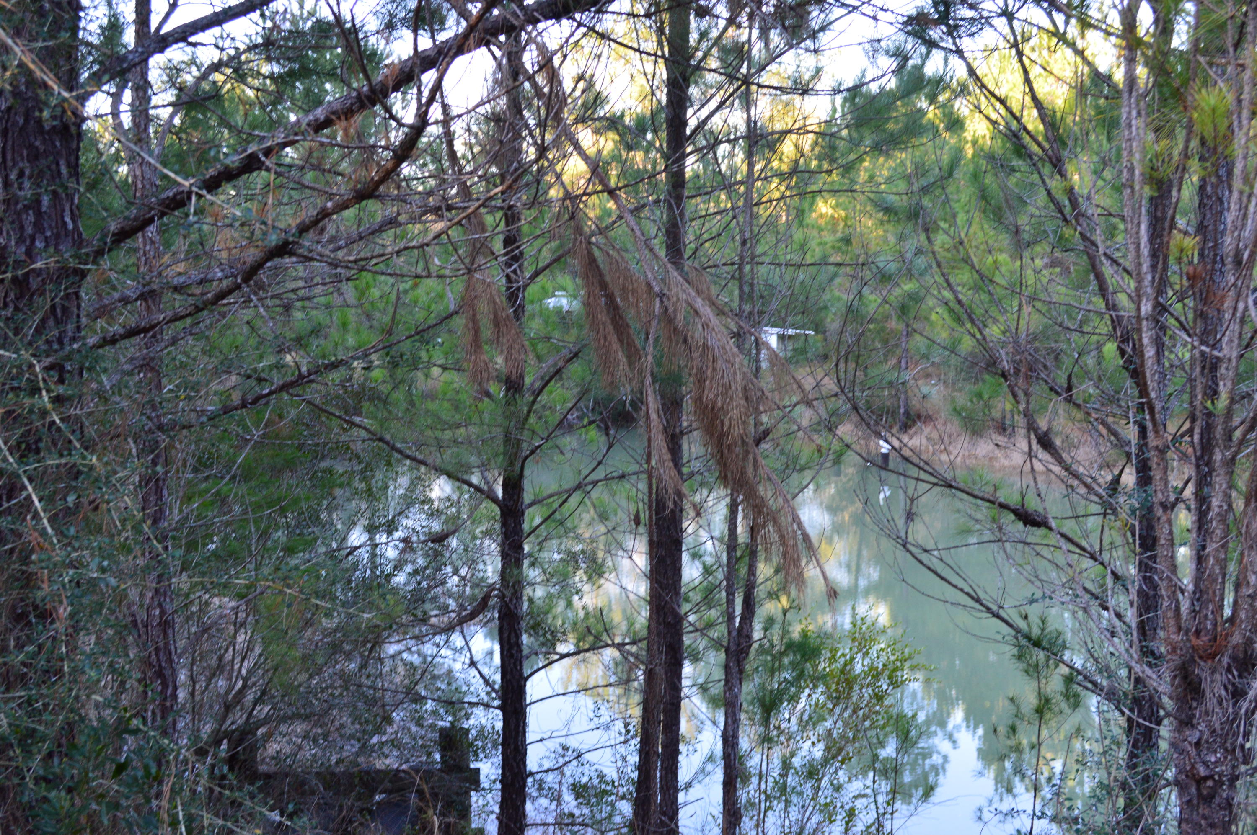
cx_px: 628
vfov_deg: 30.8
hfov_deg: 45.0
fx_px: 1517
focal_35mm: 44
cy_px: 418
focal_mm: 29
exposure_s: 1/60
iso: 720
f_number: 8
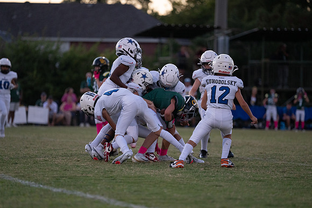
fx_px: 1526
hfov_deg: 11.7
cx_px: 156
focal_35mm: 176
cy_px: 104
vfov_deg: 7.8
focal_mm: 176
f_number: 2.8
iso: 4000
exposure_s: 1/1600
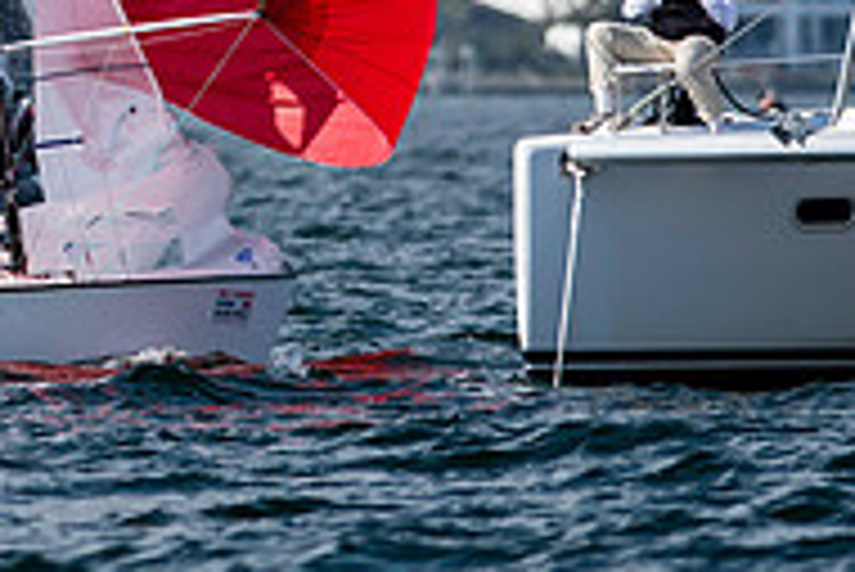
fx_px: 34059
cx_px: -306
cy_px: -218
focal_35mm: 1433
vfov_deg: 1.0
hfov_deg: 1.4
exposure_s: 1/3200
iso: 200
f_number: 5
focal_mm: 300
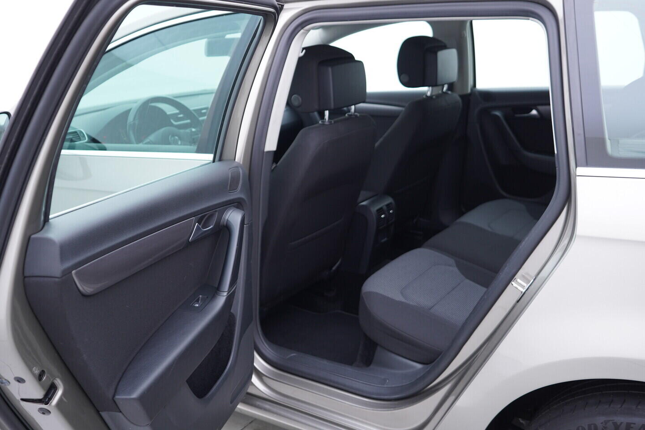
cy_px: 215
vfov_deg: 36.9
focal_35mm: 36
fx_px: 645
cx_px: 322
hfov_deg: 53.1
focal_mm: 24
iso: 160
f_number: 2.8
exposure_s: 1/40
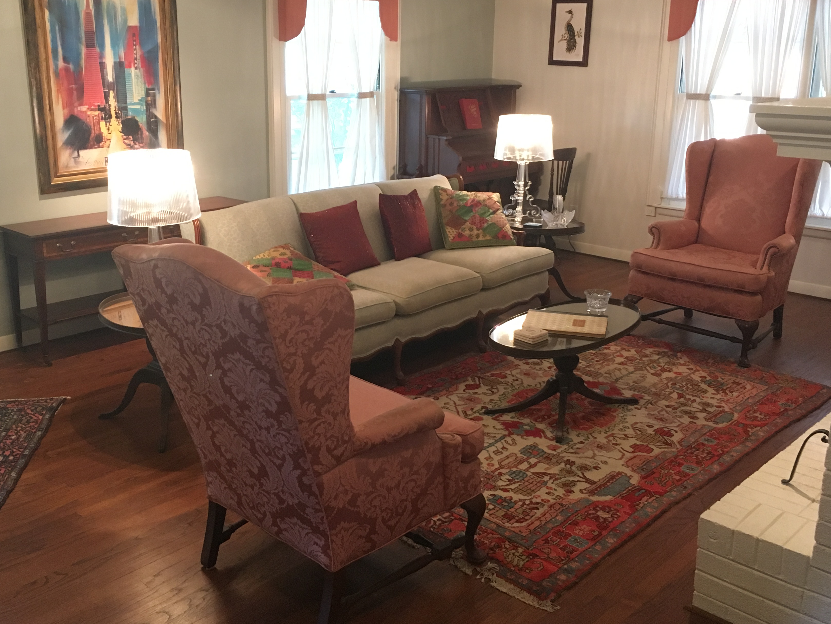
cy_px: 261
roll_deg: -1.9
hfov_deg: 51.3
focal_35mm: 36
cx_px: 373
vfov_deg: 39.5
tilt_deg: -15.3
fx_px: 864
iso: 200
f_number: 2.2
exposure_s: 1/17
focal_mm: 4.15
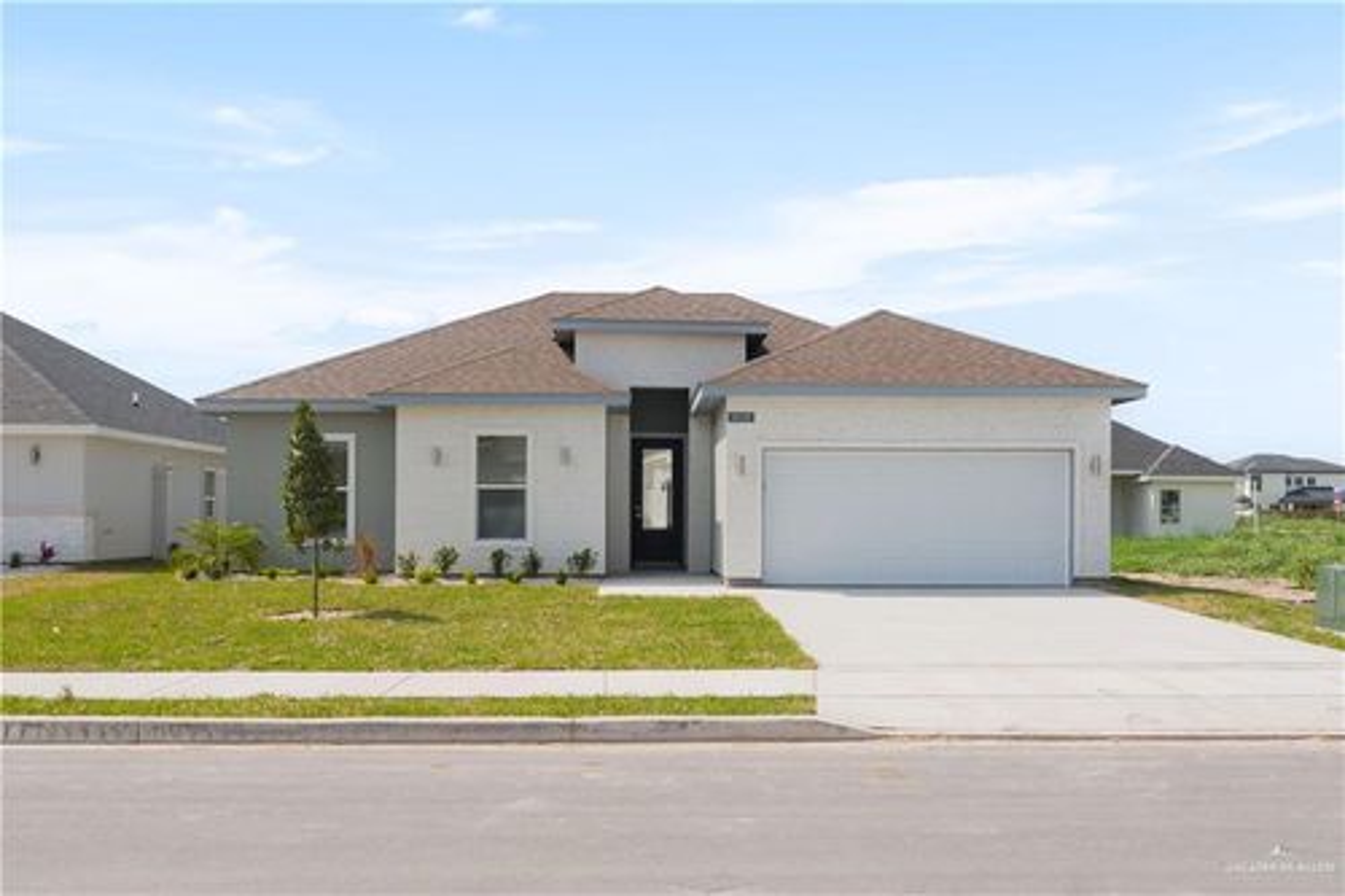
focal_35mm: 32
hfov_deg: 58.7
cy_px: 448
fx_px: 1195
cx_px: 672
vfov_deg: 41.1
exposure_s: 1/1250
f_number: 8
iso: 400
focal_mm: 32
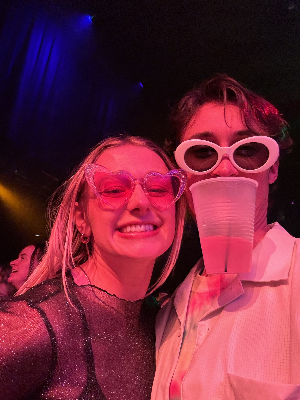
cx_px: 150
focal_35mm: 30
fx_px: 347
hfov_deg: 46.8
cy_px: 200
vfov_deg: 60.0
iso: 400
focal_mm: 2.69
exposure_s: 1/30
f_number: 1.9
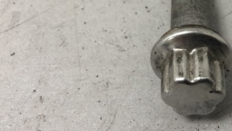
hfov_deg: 33.3
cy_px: 11
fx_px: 375
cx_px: 187
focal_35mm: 61
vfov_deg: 19.3
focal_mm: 4
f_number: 1.8
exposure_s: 1/25
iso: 32
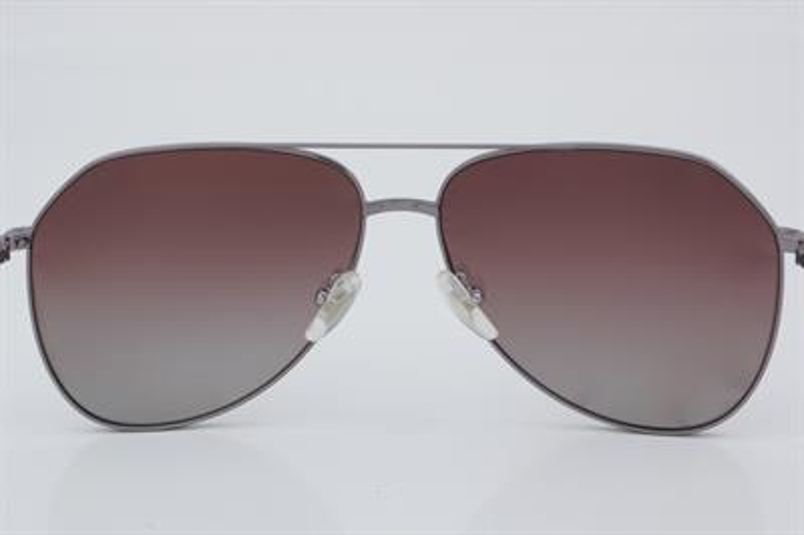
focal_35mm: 82
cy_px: 268
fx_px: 1841
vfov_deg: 16.5
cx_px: 402
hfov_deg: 24.6
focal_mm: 55
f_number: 32
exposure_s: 1/4
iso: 100
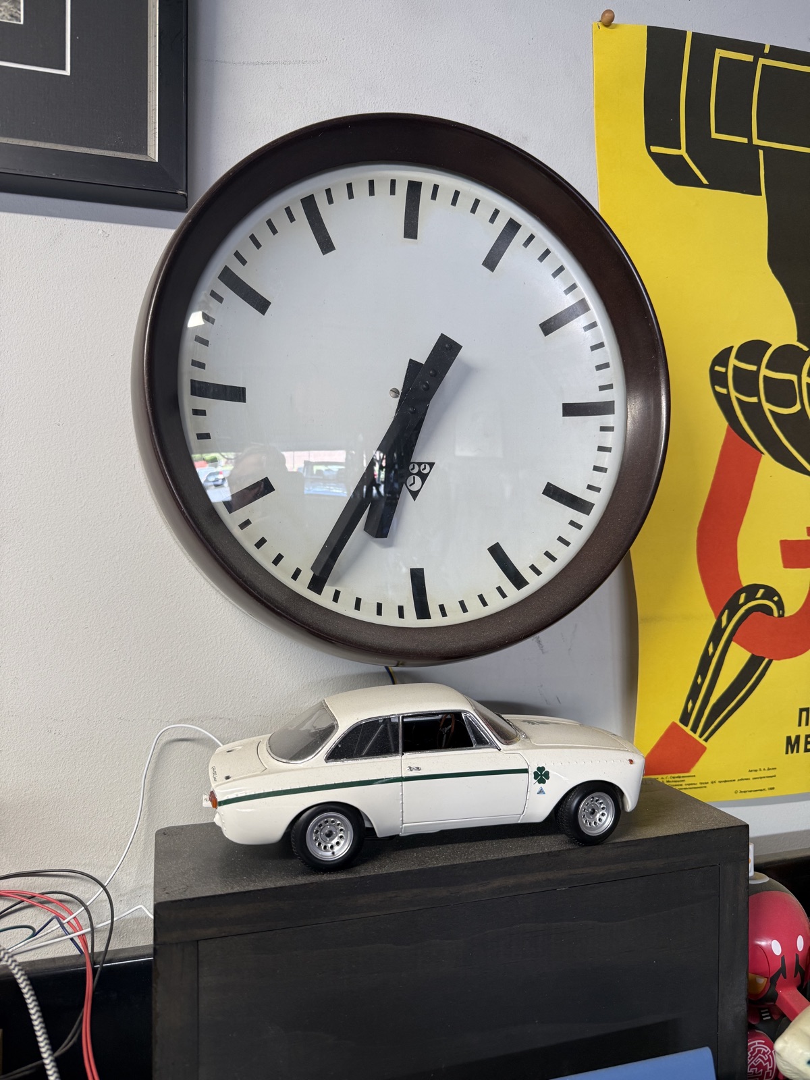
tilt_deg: +2.8
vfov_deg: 71.6
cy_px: 540
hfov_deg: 56.8
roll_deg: +0.7
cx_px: 405
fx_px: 749
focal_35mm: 24
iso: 160
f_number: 1.78
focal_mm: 6.76
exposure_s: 1/120
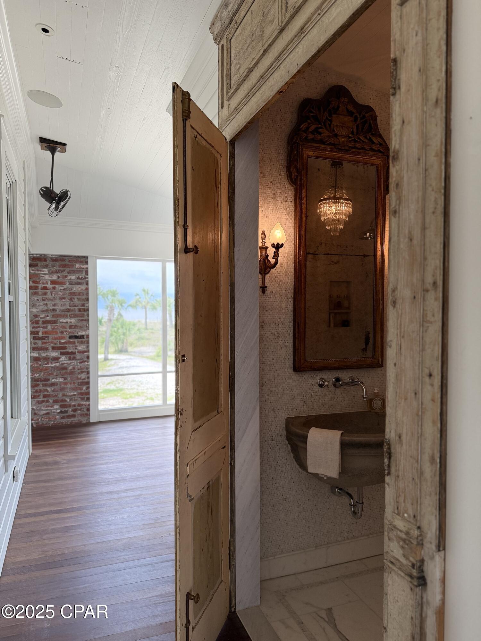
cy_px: 320
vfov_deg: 71.6
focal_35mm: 24
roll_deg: -0.7
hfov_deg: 56.8
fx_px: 445
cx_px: 240
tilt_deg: -1.8
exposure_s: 1/240
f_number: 1.78
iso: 160
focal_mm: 6.76
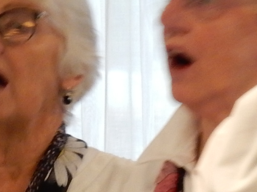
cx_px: 449
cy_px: 25
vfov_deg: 2.3
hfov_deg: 3.1
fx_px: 4781
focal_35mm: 644
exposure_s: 1/15
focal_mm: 24.7
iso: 400
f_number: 6
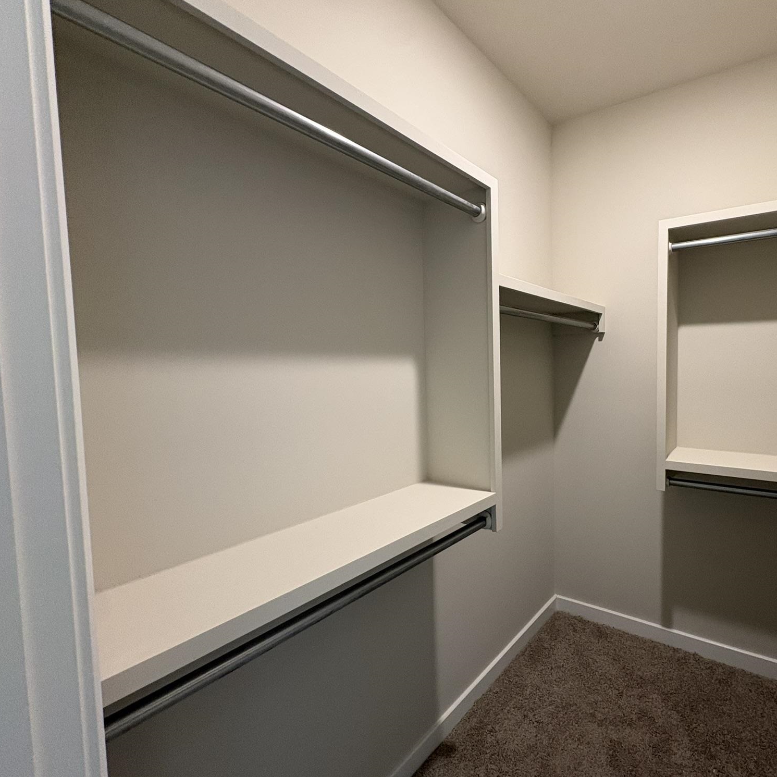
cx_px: 527
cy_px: 388
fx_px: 432
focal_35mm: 17
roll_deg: +0.7
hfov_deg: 80.7
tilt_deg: -3.0
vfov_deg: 84.0
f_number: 2.2
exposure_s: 1/60
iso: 250
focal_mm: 2.22
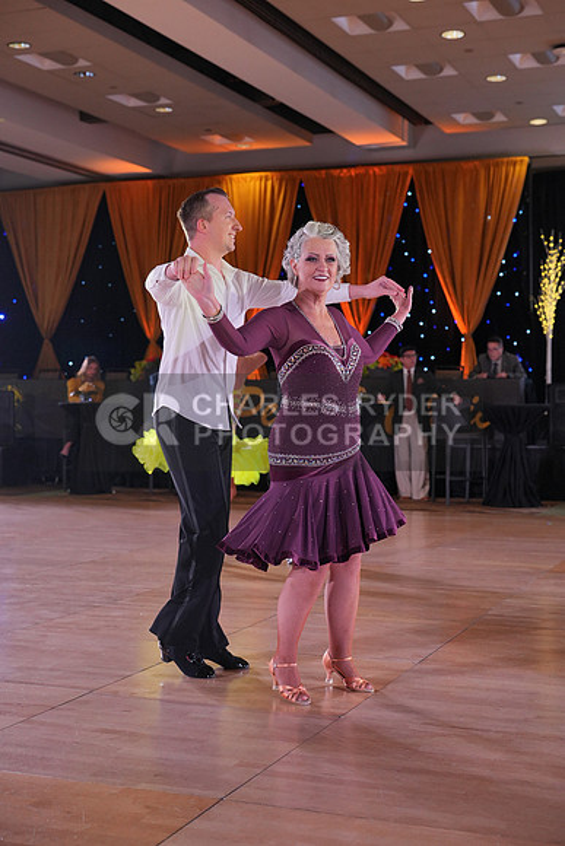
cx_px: 282
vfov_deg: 36.9
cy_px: 423
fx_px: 1270
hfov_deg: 25.1
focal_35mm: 54
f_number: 4
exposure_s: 1/400
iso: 1600
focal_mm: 54
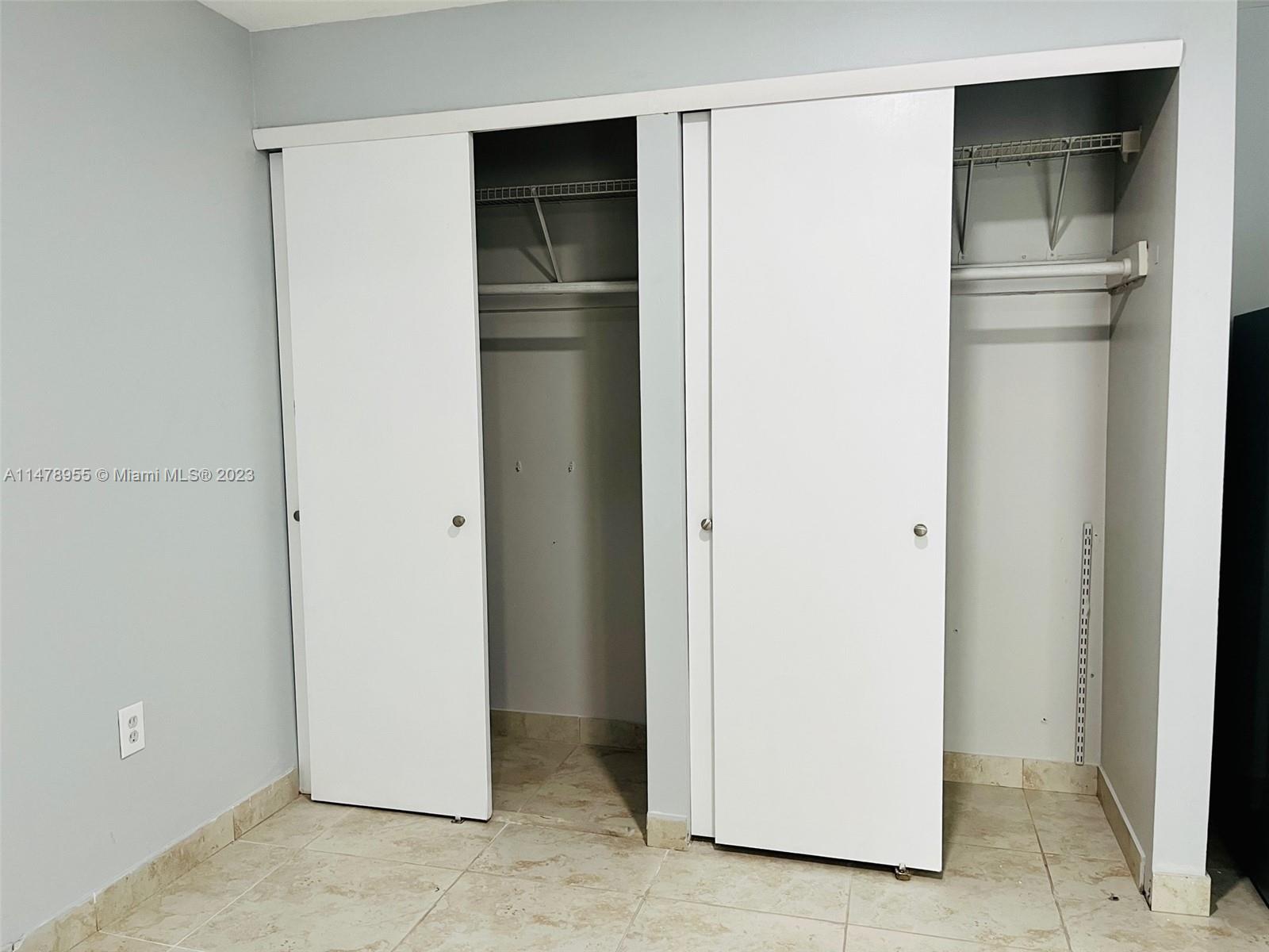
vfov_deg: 53.1
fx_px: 953
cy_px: 476
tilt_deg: -5.0
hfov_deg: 67.3
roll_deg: +1.0
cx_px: 634
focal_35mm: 26
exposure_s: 1/60
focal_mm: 5.1
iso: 100
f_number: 1.6
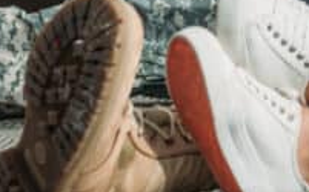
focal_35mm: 182
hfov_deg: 10.9
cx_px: 527
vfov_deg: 6.9
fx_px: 1531
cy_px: -236
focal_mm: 35
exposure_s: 1/200
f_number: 3.5
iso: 160
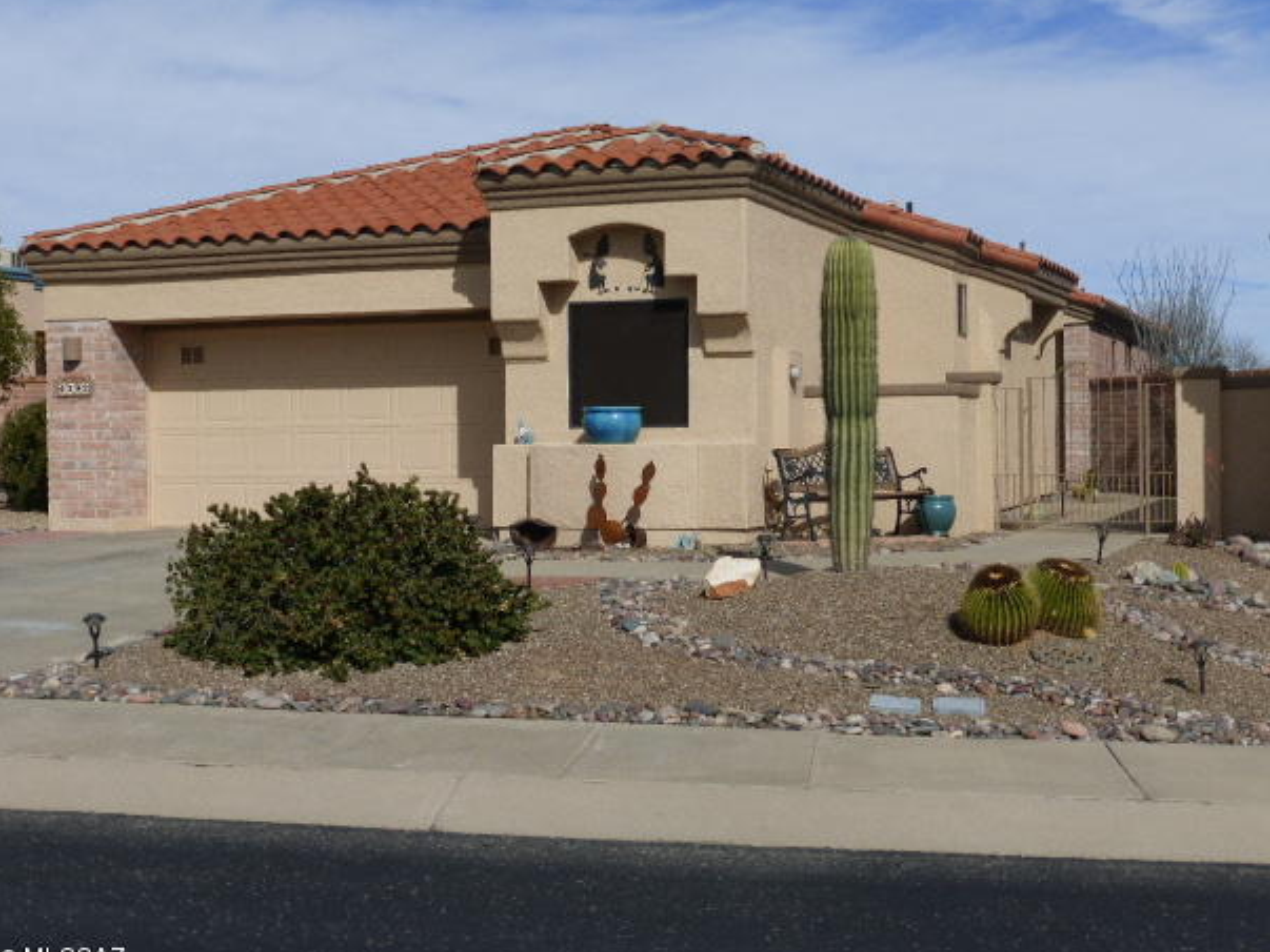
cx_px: 600
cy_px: 495
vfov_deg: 28.0
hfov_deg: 36.8
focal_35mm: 52
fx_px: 1907
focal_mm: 8.5
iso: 100
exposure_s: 1/1600
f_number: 4.2
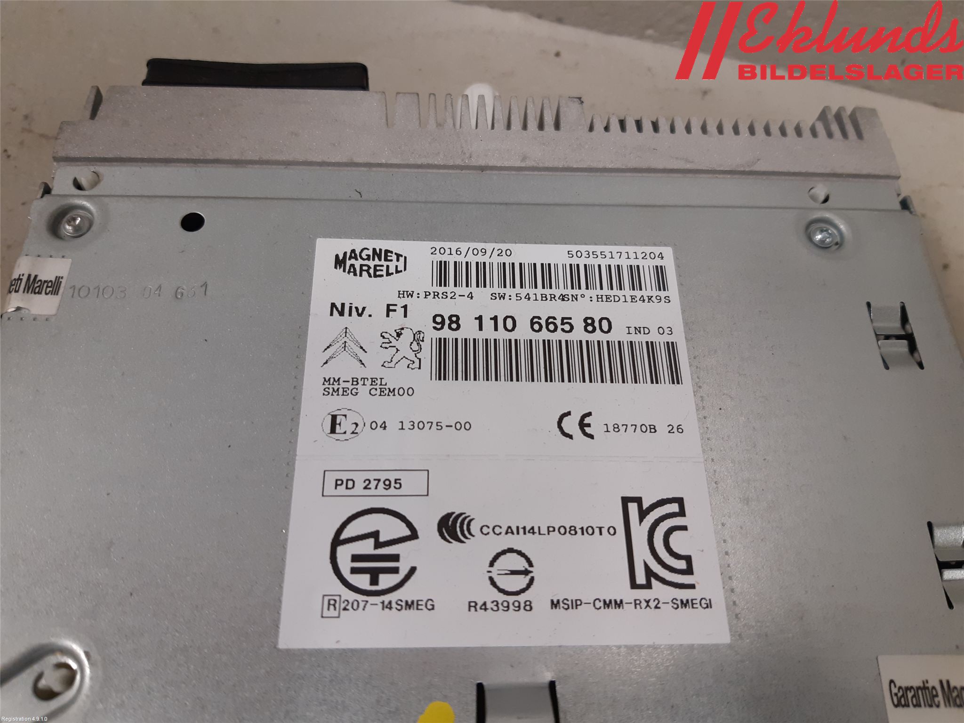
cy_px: 362
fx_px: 724
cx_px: 482
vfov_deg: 53.1
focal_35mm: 26
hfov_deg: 67.3
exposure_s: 1/50
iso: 100
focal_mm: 3.93
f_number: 1.7
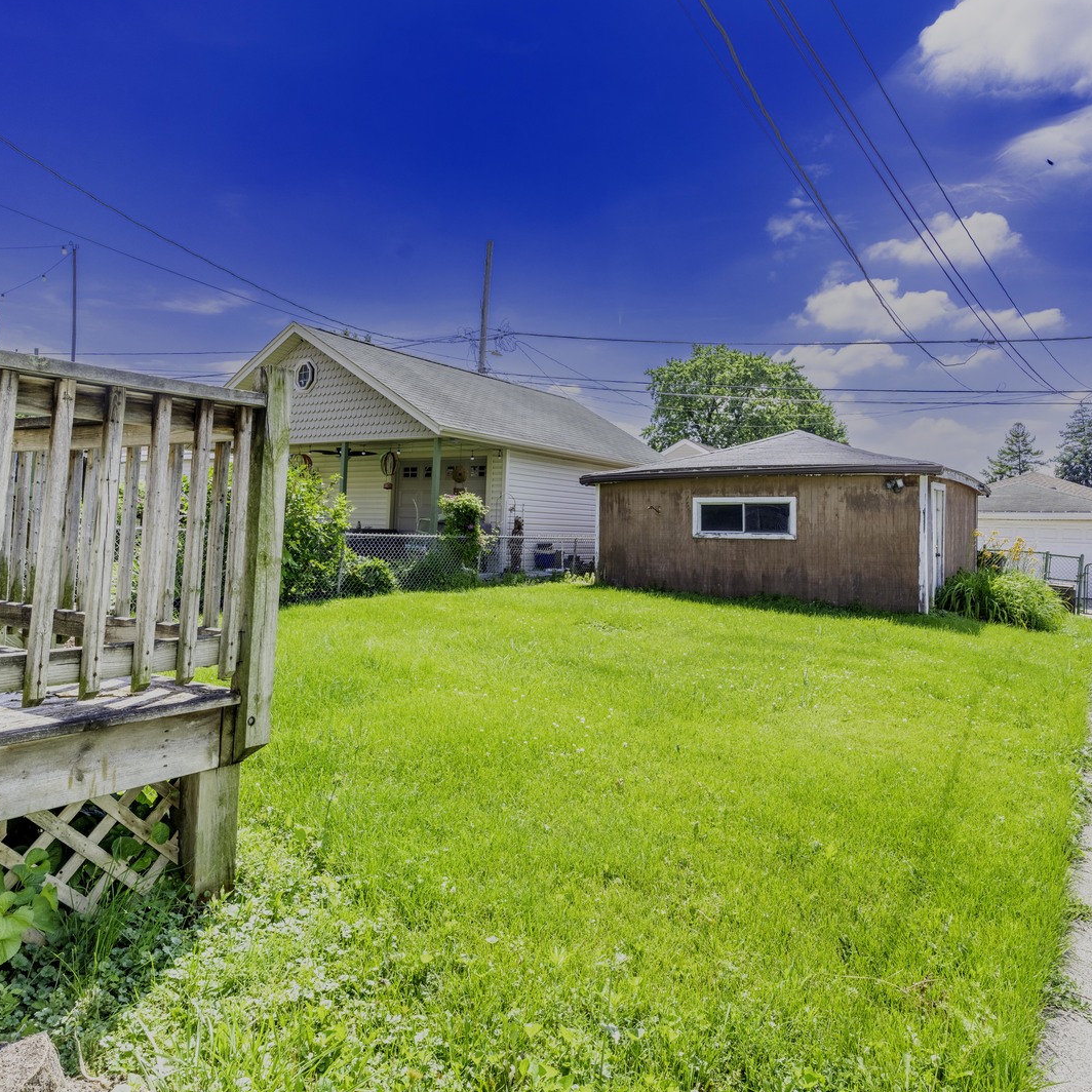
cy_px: 540
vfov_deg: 69.6
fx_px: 785
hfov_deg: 69.2
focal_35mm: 22
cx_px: 628
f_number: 9
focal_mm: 17
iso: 200
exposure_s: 1/2500
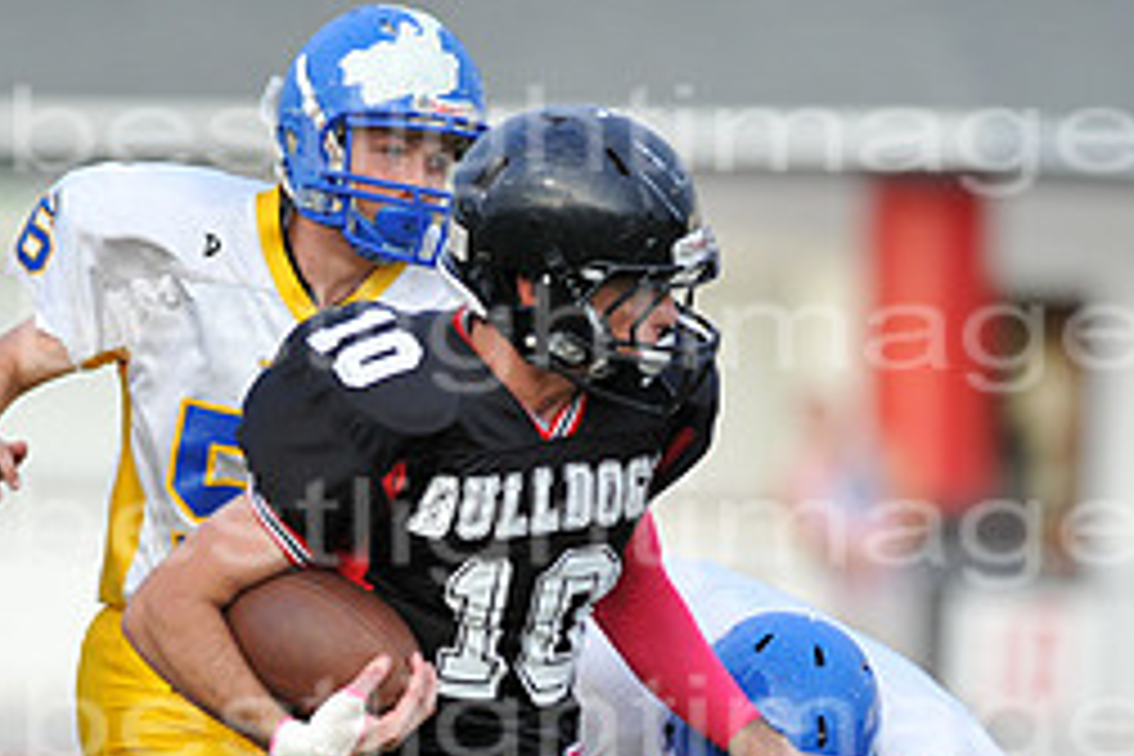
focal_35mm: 691
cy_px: 828
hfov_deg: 3.0
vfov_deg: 2.0
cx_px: 616
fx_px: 21765
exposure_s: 1/2000
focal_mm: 300
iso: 1000
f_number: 4
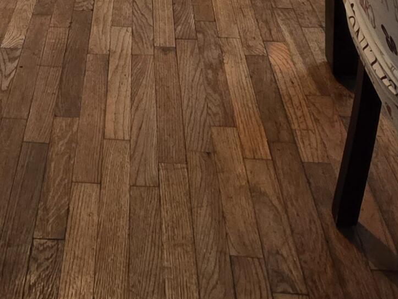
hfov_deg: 34.2
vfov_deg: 18.6
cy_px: -283
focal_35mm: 54
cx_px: 68
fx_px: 621
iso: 400
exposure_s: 1/60
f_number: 1.9
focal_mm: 2.2
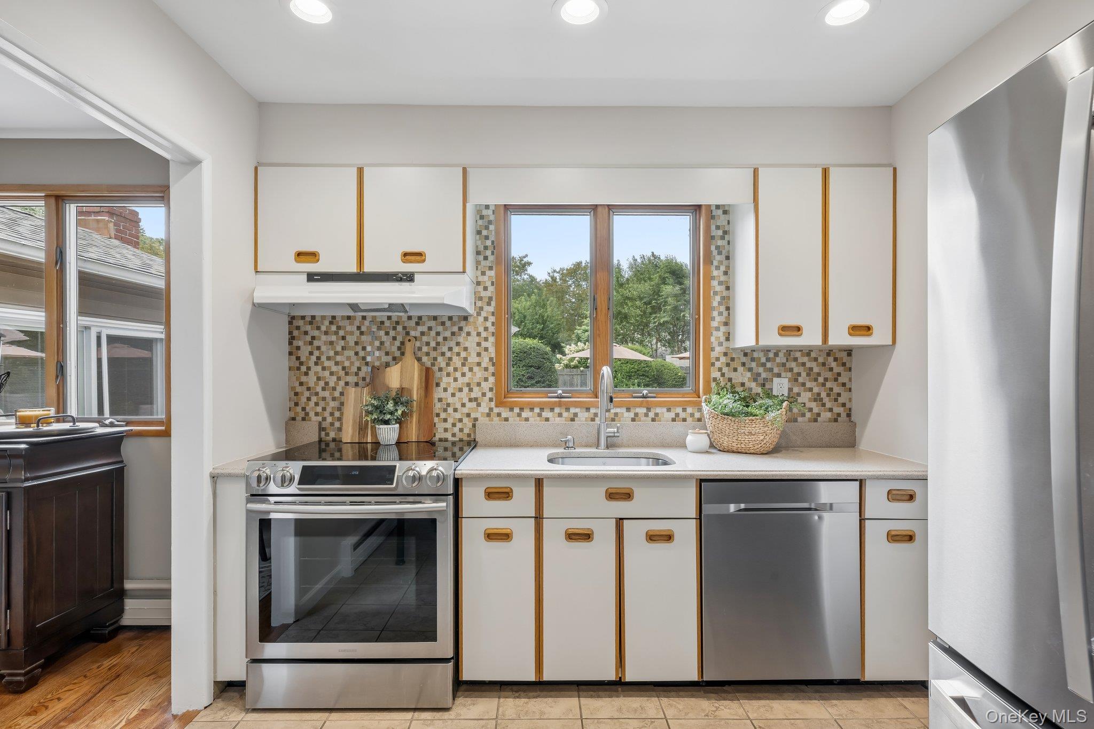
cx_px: 547
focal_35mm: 18
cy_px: 364
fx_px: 547
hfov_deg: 90.0
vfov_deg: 67.4
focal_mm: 18
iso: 250
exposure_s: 1/13
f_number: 9
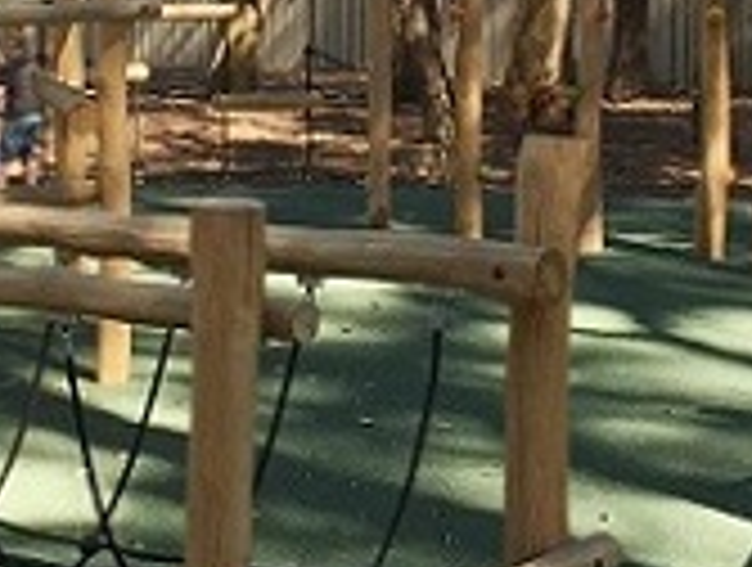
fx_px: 2613
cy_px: -140
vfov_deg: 12.1
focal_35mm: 120
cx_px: 376
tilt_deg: +1.5
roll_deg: +0.1
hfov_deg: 16.4
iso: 32
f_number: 2.2
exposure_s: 1/488
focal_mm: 4.15
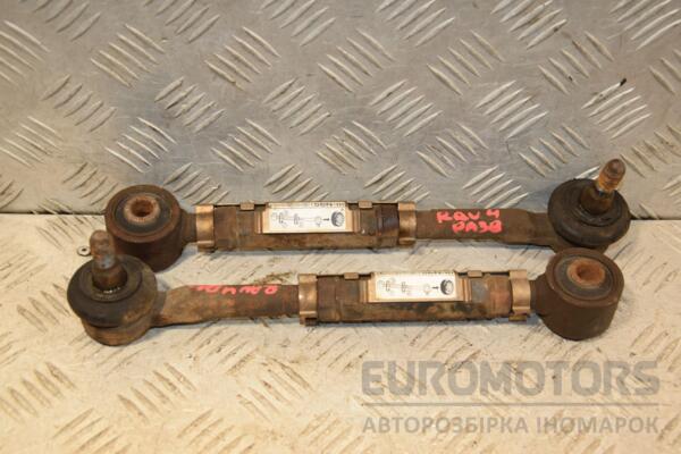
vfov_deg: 22.6
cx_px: 340
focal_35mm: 60
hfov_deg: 33.4
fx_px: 1135
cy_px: 227
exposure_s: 1/200
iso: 800
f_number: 6.3
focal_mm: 40
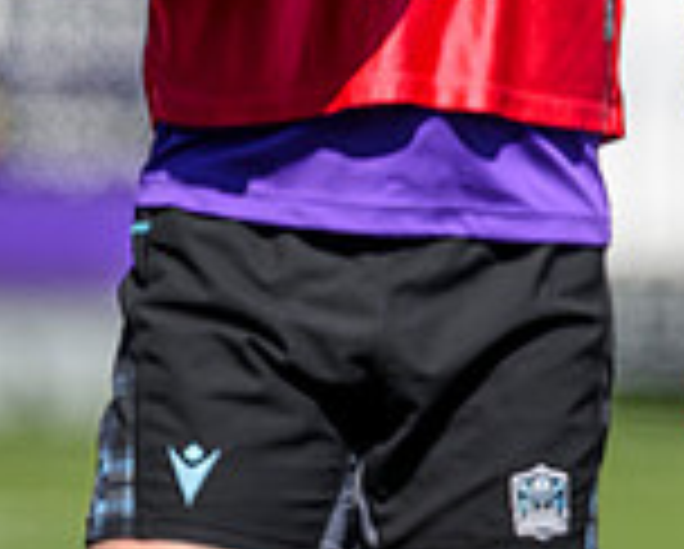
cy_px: 152
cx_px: 1714
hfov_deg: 1.0
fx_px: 39648
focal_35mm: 1956
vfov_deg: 0.8
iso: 64
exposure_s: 1/1000
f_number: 3.2
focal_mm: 400
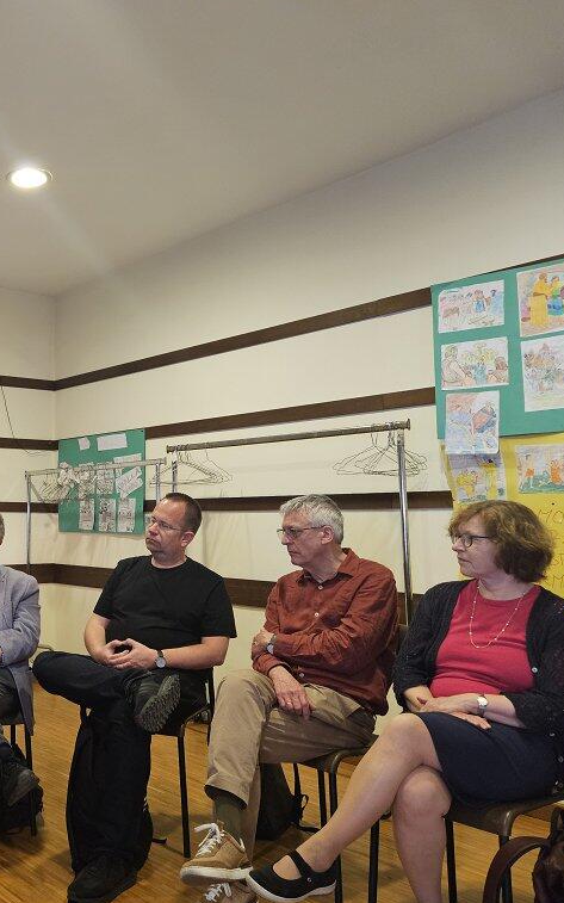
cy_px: 449
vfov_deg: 58.1
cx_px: 29
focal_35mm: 33
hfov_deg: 35.4
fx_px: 812
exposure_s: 1/100
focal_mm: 5.4
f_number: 1.8
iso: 800
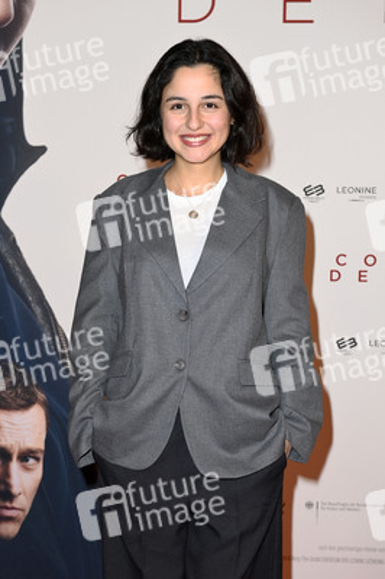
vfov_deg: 28.9
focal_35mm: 70
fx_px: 1125
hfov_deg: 19.4
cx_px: 192
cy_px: 290
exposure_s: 1/250
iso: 400
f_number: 6.3
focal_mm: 70
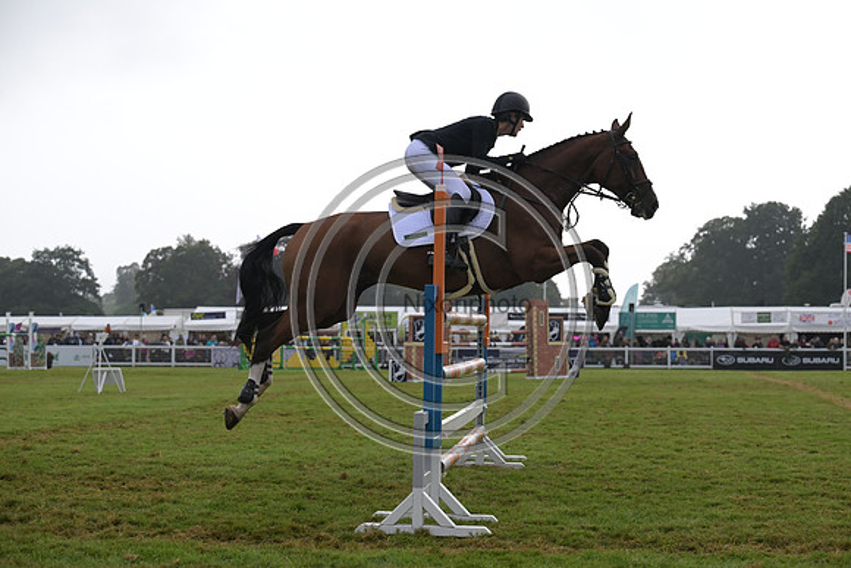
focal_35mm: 70
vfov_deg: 19.5
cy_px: 284
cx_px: 426
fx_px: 1655
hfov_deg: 28.8
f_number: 4.5
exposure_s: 1/1250
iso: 900
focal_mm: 70
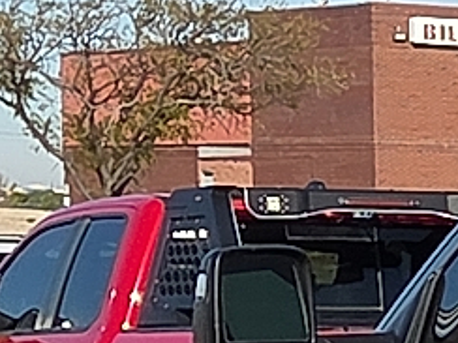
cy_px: 675
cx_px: 1475
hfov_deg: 6.5
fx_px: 3638
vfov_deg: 5.3
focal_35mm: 275
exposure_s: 1/5000
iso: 76
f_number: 1.8
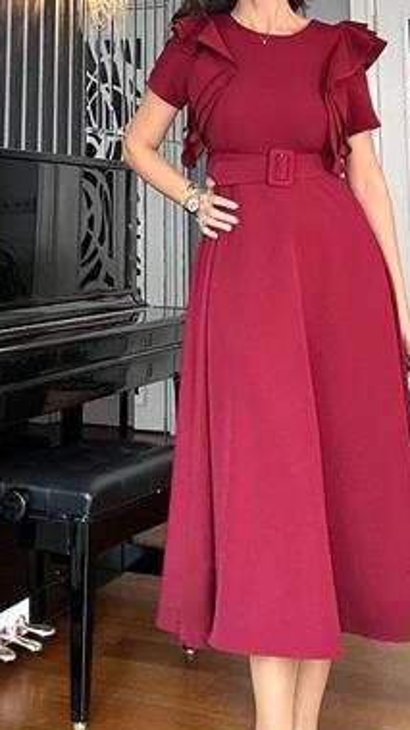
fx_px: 890
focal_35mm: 46
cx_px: 183
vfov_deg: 44.6
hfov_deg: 25.9
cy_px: 375
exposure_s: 1/60
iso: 100
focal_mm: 2.69
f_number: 1.9
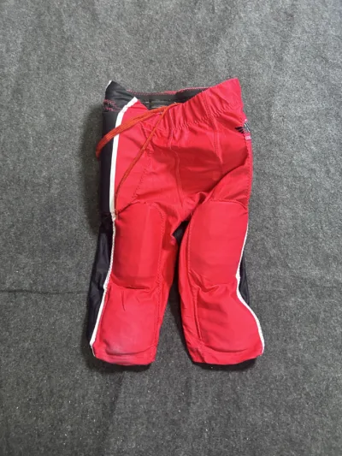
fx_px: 342
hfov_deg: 53.1
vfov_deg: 67.3
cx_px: 171
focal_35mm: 26
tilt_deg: -52.1
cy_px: 228
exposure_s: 1/50
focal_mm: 5.7
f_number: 1.5
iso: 500
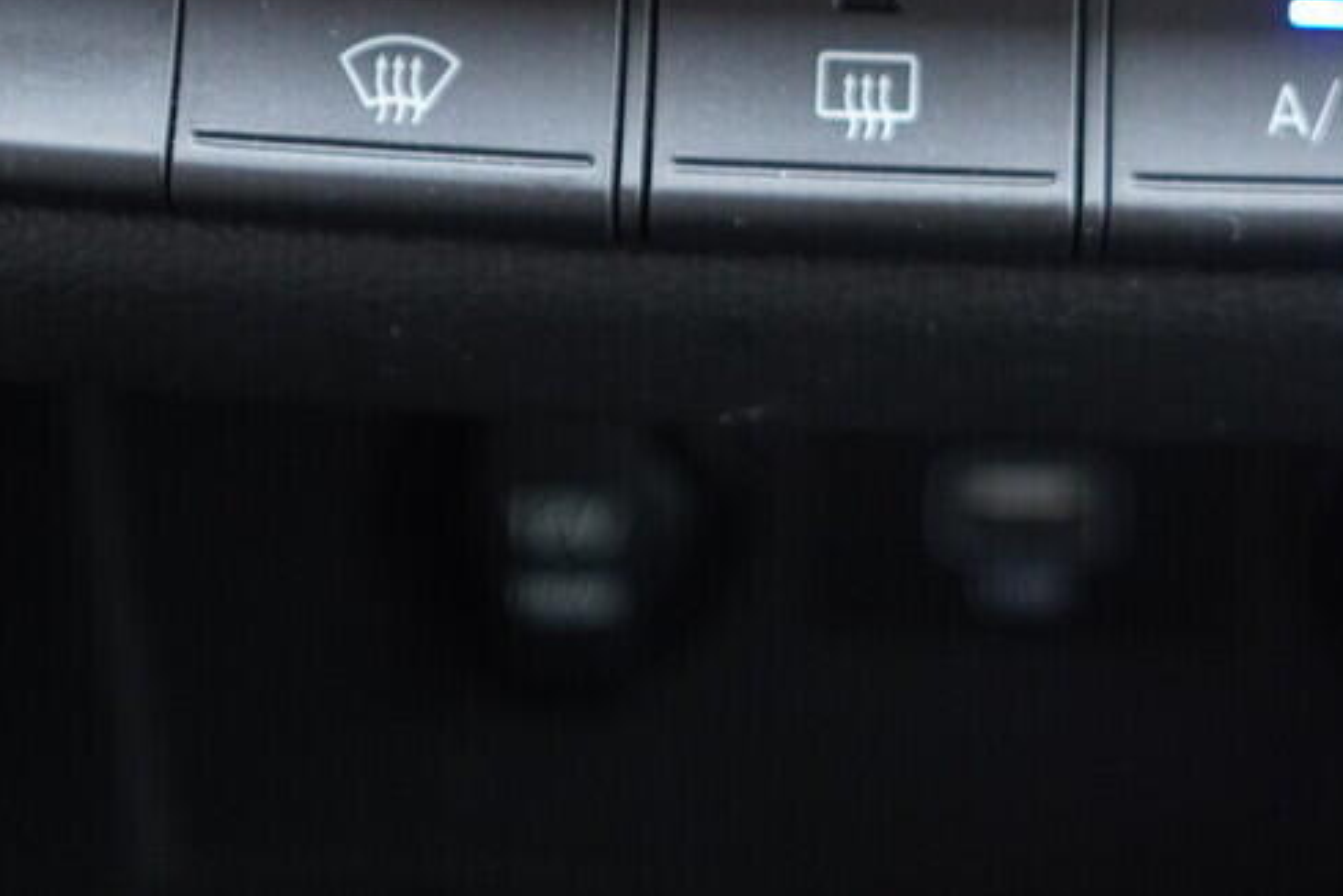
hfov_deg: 19.1
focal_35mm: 106
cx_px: 1071
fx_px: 3954
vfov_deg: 12.5
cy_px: -300
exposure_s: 1/40
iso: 640
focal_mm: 24
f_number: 2.8
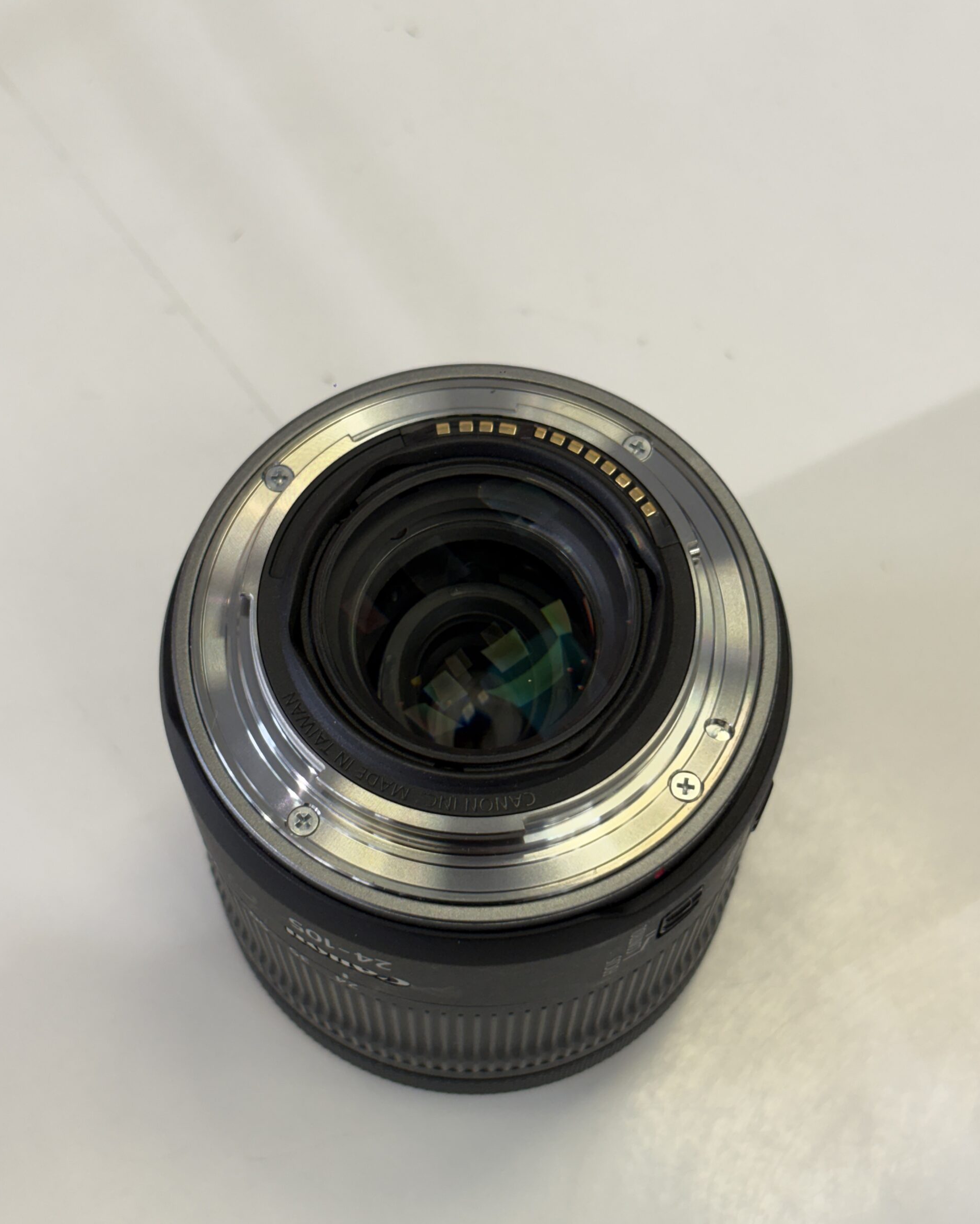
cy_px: 646
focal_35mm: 55
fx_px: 1994
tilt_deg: -68.4
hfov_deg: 27.6
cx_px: 484
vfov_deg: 34.1
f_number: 1.6
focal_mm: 5.96
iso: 40
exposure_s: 1/100
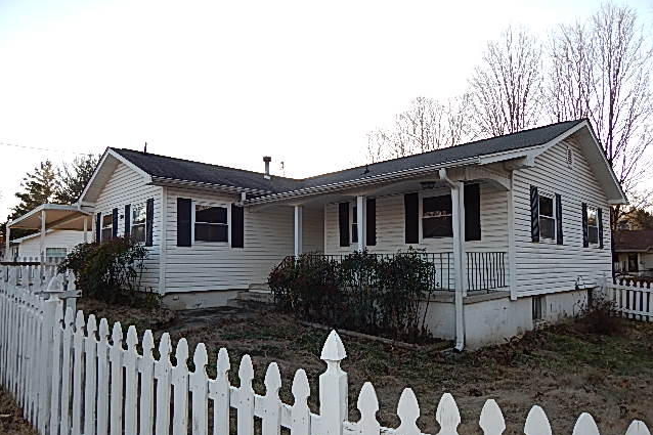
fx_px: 435
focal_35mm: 24
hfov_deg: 73.8
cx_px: 326
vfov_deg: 53.0
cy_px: 236
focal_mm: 4
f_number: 3
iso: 125
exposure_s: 1/250
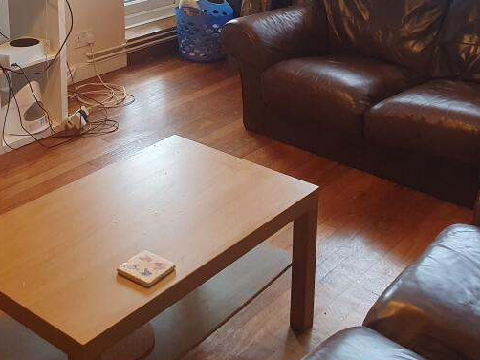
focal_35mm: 53
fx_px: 735
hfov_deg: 35.9
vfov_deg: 26.4
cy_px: 16
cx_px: 172
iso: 250
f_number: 2.4
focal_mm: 4.32
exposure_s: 1/50
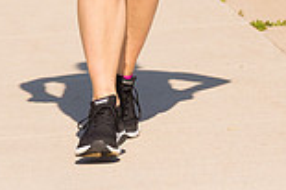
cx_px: 172
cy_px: -160
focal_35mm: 636
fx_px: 5047
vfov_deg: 2.2
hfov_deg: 3.2
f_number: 5.6
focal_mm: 170
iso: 400
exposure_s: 1/2000
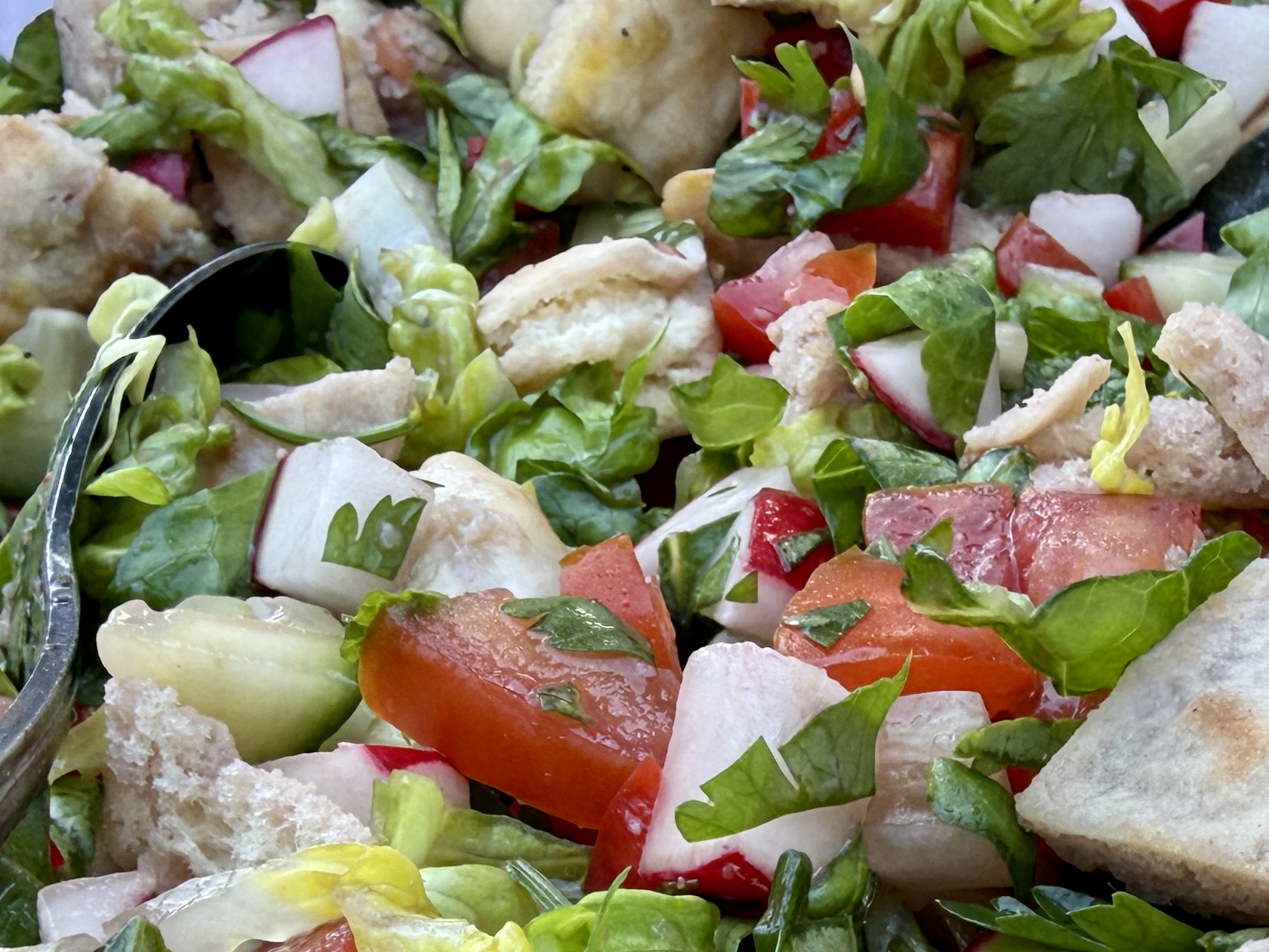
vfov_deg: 28.6
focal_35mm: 49
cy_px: 836
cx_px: 810
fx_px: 1796
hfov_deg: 38.6
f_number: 2.2
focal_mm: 2.22
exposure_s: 1/99
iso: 50
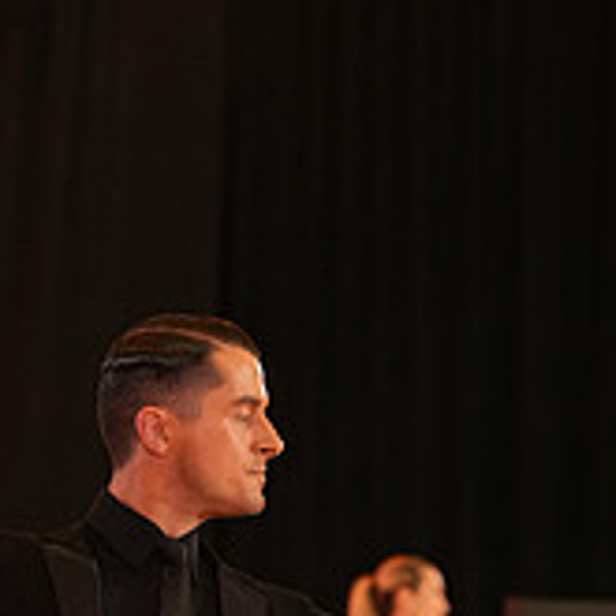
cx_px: 603
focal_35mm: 281
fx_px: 5657
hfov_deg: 6.2
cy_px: 903
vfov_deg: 6.2
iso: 2500
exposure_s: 1/160
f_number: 4
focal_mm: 94
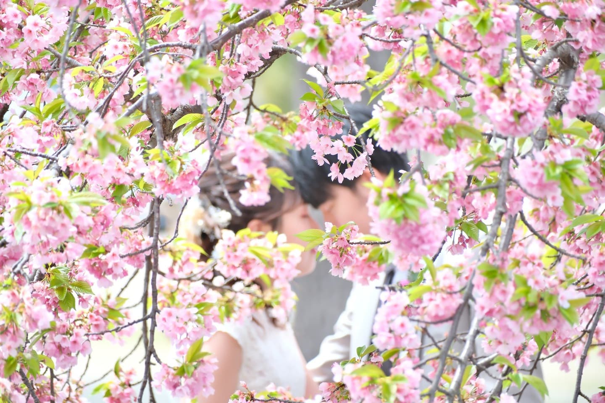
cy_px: 202
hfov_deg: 4.6
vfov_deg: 3.1
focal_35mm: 450
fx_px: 7562
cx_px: 302
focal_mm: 300
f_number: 5.6
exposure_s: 1/400
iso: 800
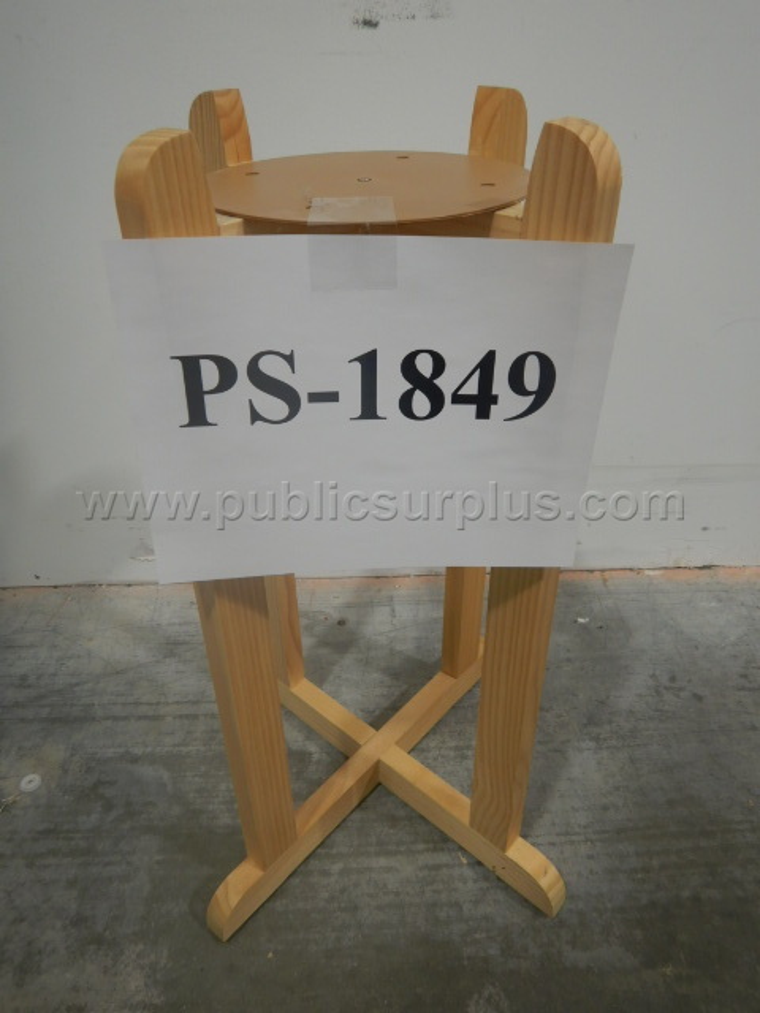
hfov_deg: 56.8
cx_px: 380
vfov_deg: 71.6
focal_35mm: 24
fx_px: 703
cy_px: 506
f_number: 2.8
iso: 140
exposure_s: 1/30
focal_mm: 4.3
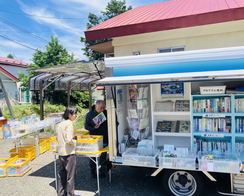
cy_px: 99
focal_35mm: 30
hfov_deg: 58.7
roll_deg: +0.3
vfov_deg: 48.5
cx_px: 127
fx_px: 217
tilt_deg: -0.5
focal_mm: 3.99
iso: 32
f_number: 1.8
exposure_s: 1/1279
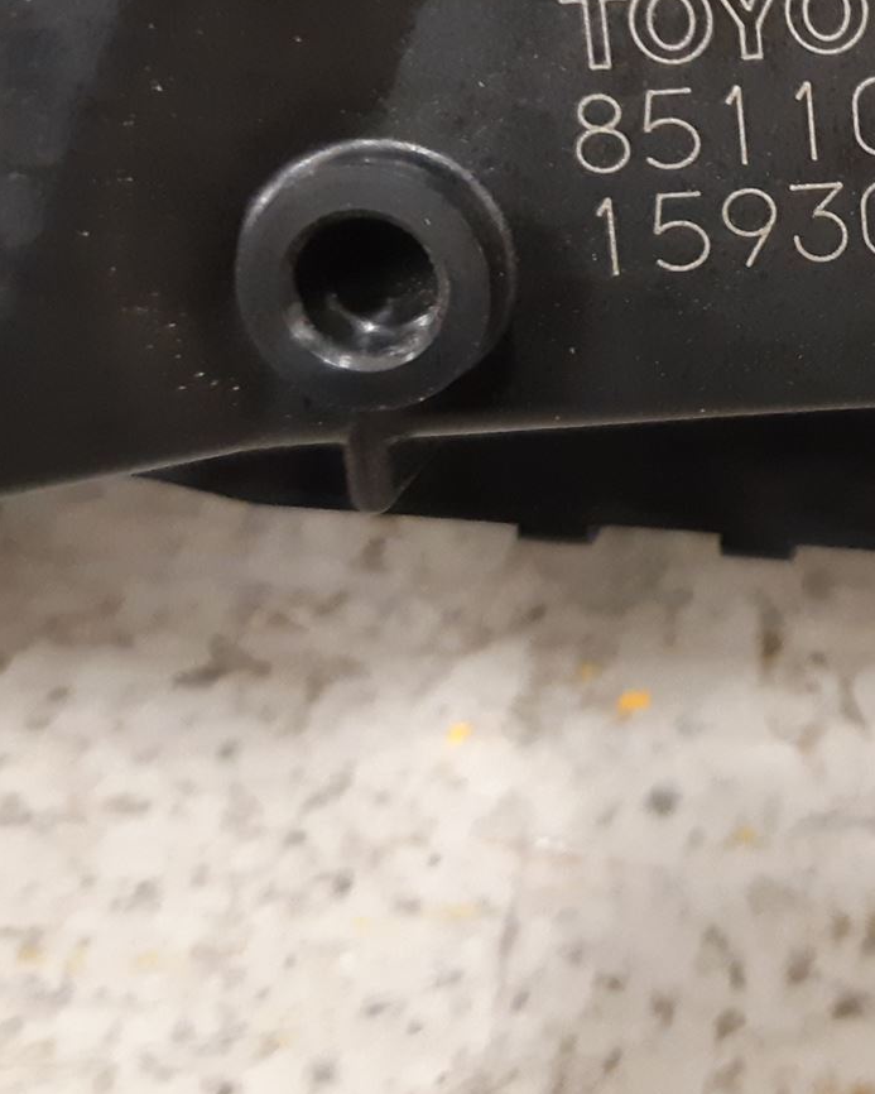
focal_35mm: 60
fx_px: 1942
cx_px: 986
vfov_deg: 30.3
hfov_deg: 23.6
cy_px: 149
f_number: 1.7
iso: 320
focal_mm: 3.93
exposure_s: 1/25
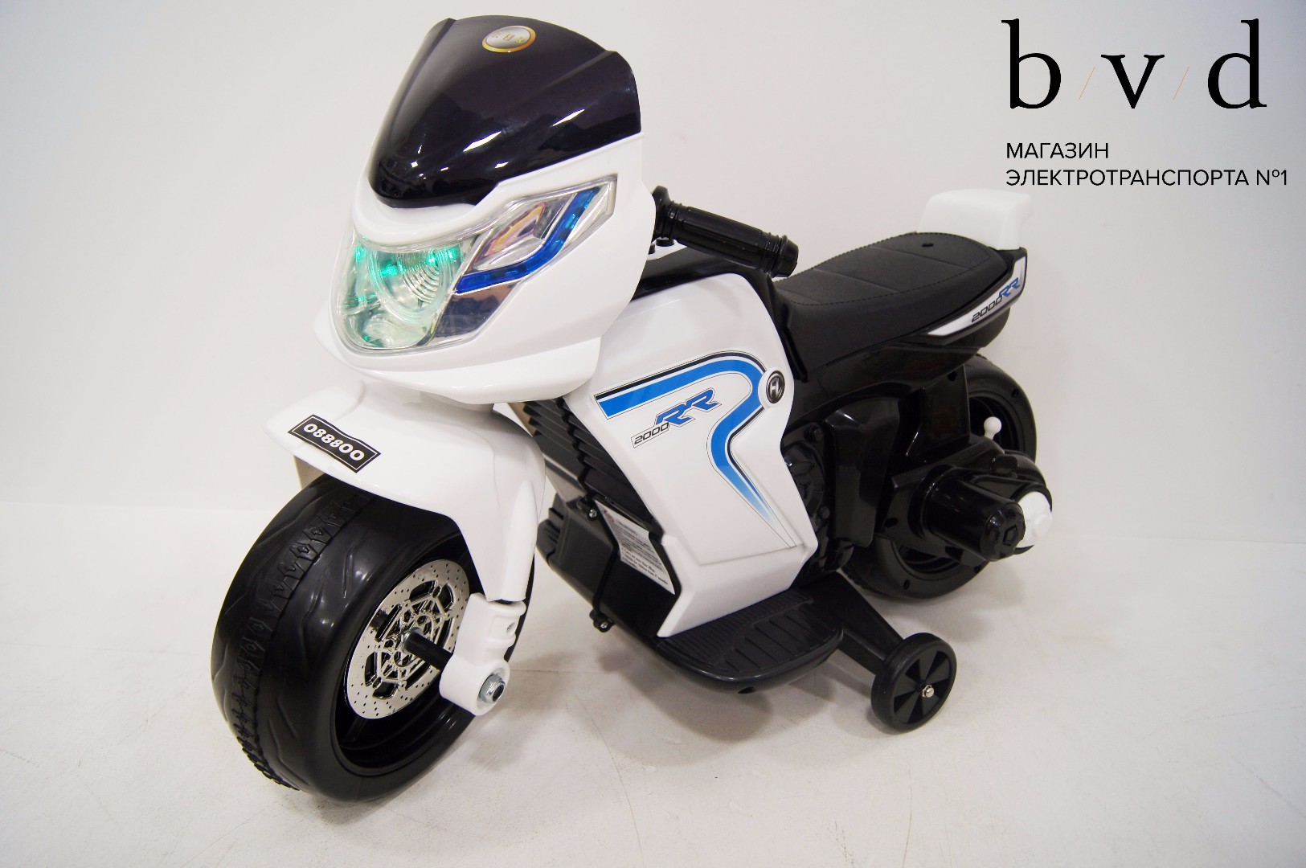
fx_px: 978
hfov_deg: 67.4
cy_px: 434
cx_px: 653
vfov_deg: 47.8
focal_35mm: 27
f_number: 3.5
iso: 250
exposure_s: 1/30
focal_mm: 18
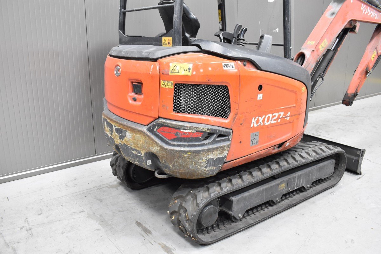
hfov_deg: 59.5
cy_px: 127
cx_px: 190
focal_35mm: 32
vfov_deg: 41.7
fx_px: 333
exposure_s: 1/20
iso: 1600
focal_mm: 21
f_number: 5
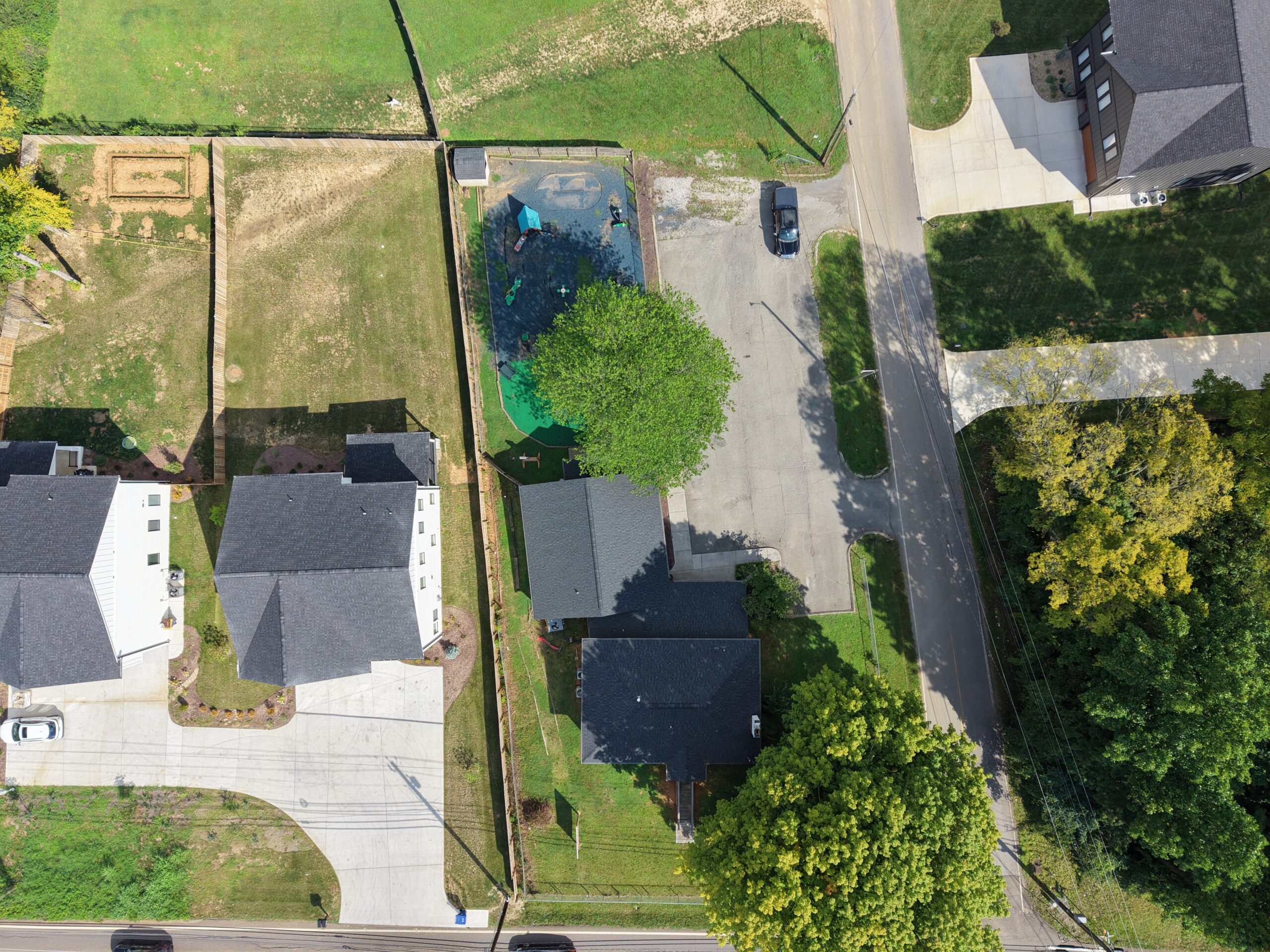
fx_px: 844
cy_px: 476
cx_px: 635
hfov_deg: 73.9
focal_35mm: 23
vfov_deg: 58.9
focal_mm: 8.67
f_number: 1.8
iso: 340
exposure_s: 1/5000
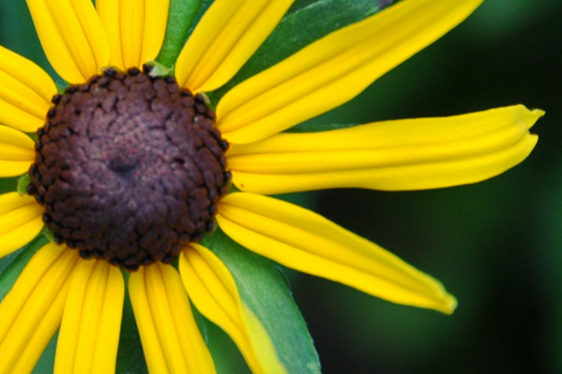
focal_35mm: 588
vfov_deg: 2.3
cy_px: 181
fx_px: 9174
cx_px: 105
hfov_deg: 3.5
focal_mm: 130
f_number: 5.6
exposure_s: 1/80
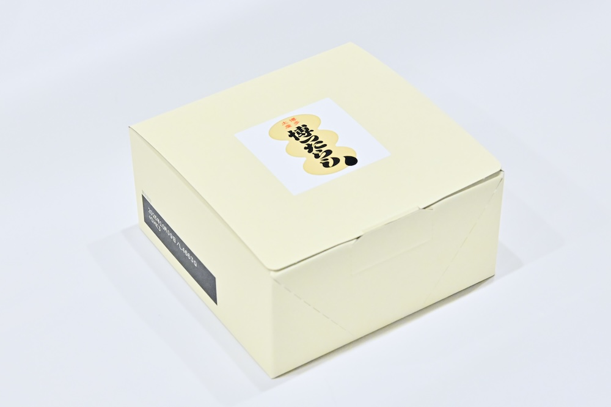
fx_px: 1527
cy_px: 204
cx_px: 306
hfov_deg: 22.6
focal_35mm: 90
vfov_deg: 15.2
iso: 4000
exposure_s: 1/160
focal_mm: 60
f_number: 6.3
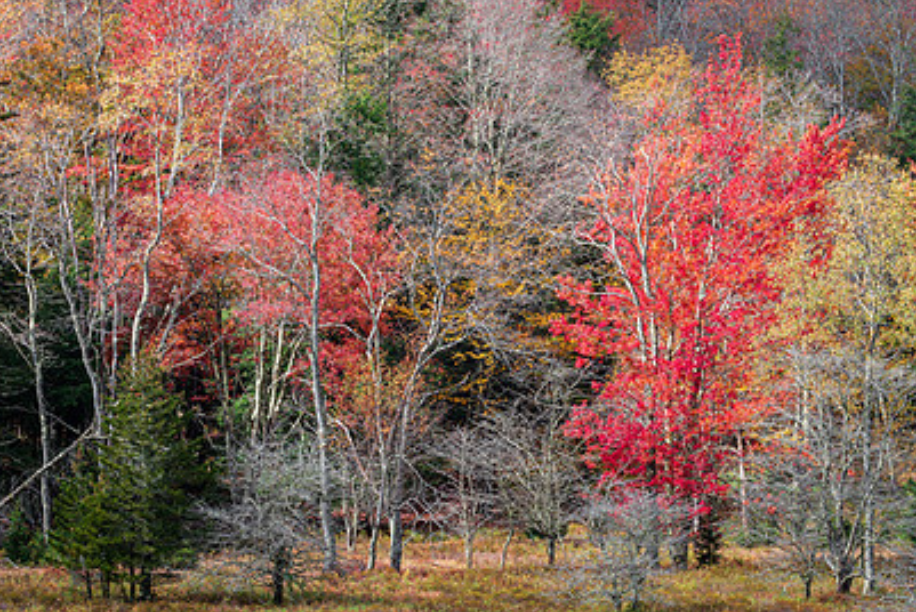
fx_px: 4125
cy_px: 204
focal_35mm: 162
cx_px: 500
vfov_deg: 8.5
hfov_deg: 12.7
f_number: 10
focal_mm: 112
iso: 64
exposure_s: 1/50
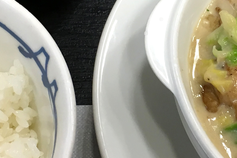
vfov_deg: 13.4
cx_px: 160
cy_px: 50
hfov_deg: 19.9
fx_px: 672
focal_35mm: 102
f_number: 2.2
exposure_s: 1/30
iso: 32
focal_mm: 4.15
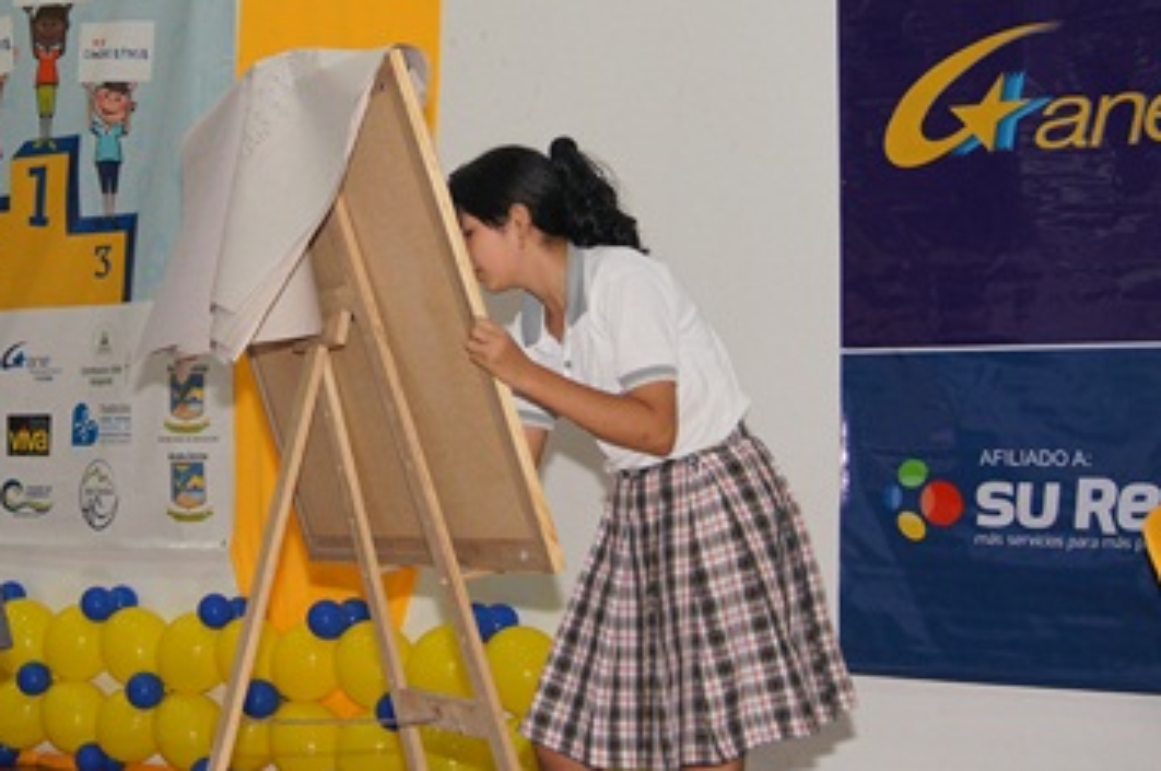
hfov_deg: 28.6
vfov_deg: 19.2
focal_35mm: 70
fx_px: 2254
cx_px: 331
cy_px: 176
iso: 800
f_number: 4.5
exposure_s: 1/60
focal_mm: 30
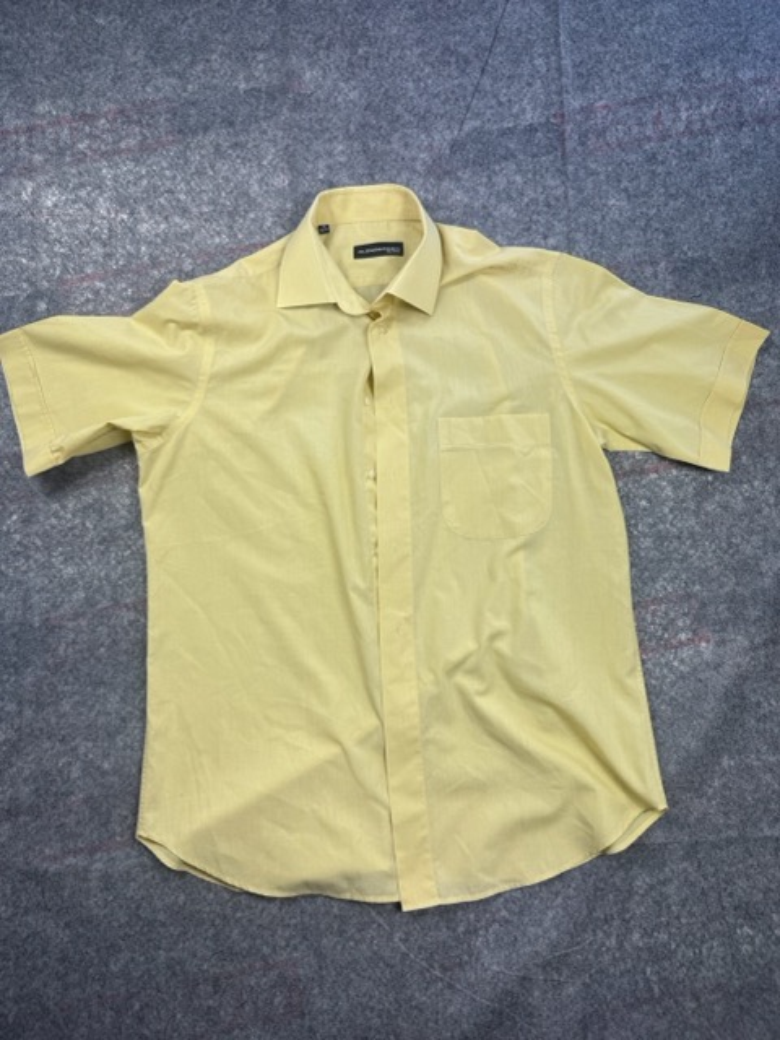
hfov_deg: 56.8
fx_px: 721
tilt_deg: -58.2
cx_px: 390
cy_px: 520
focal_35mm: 24
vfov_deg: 71.6
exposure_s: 1/302
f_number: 1.78
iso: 80
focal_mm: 6.76
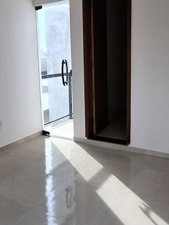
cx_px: 74
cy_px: 103
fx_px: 228
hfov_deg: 40.6
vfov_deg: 52.5
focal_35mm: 35
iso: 40
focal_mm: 1.74
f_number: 2.2
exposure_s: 1/140
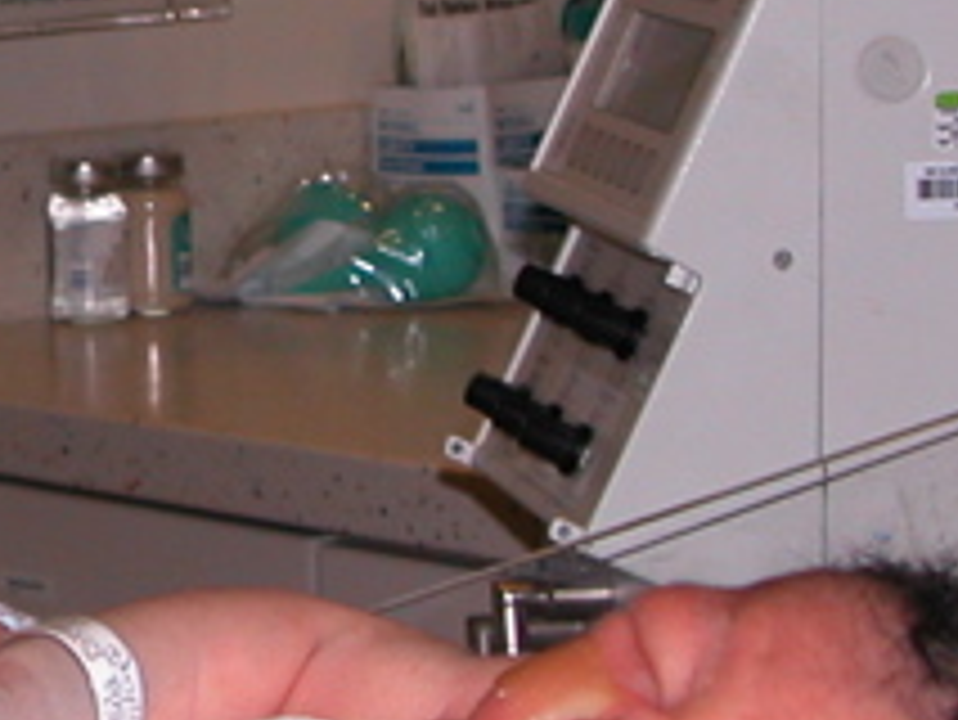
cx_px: -306
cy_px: 137
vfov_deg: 8.3
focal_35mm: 178
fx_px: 4929
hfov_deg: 10.8
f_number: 2.8
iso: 100
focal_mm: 8.9
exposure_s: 1/60
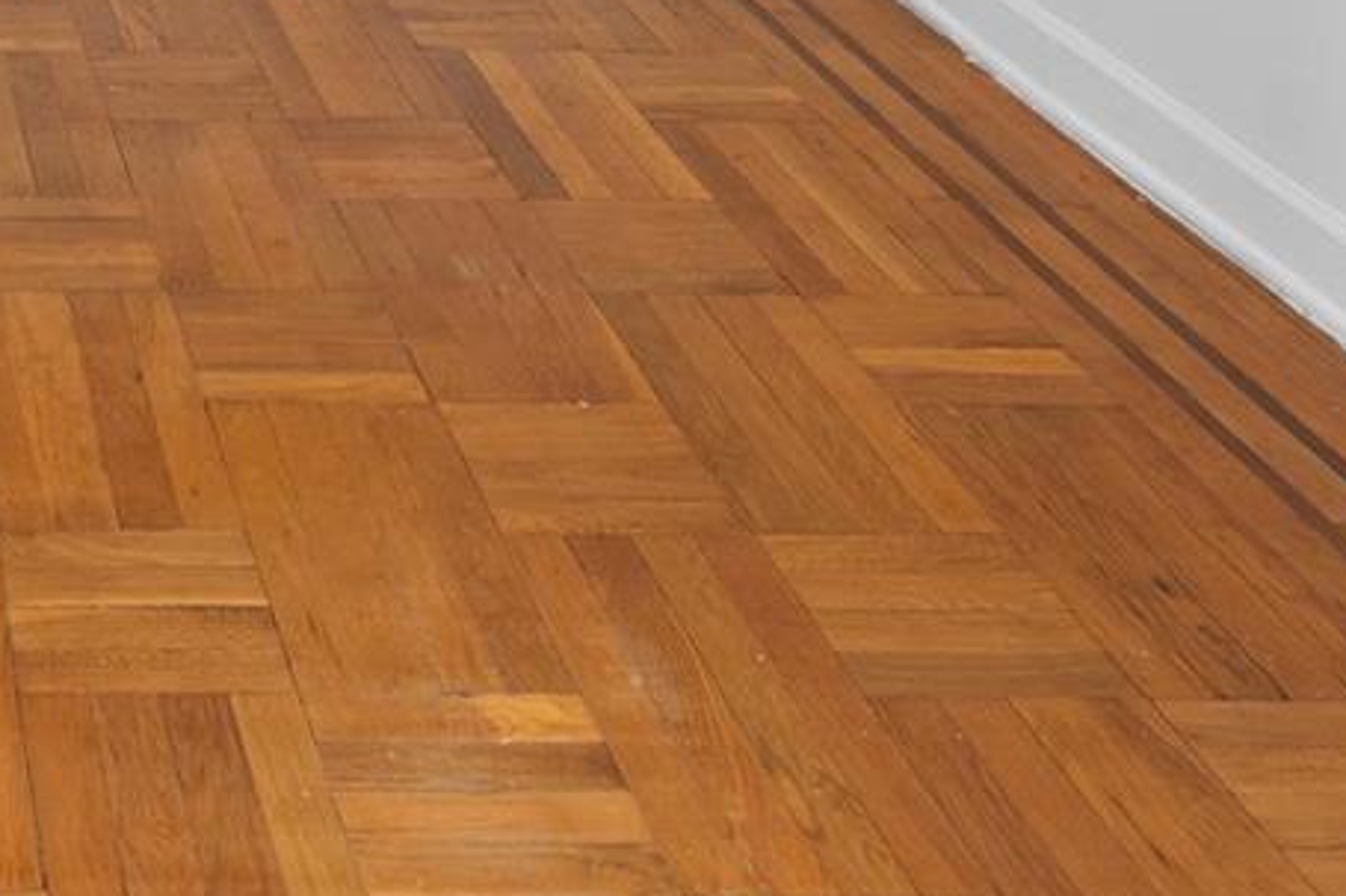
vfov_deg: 16.7
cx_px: -222
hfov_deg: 28.3
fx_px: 2355
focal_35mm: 63
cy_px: -856
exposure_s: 1/5
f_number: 9
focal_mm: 14
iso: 800
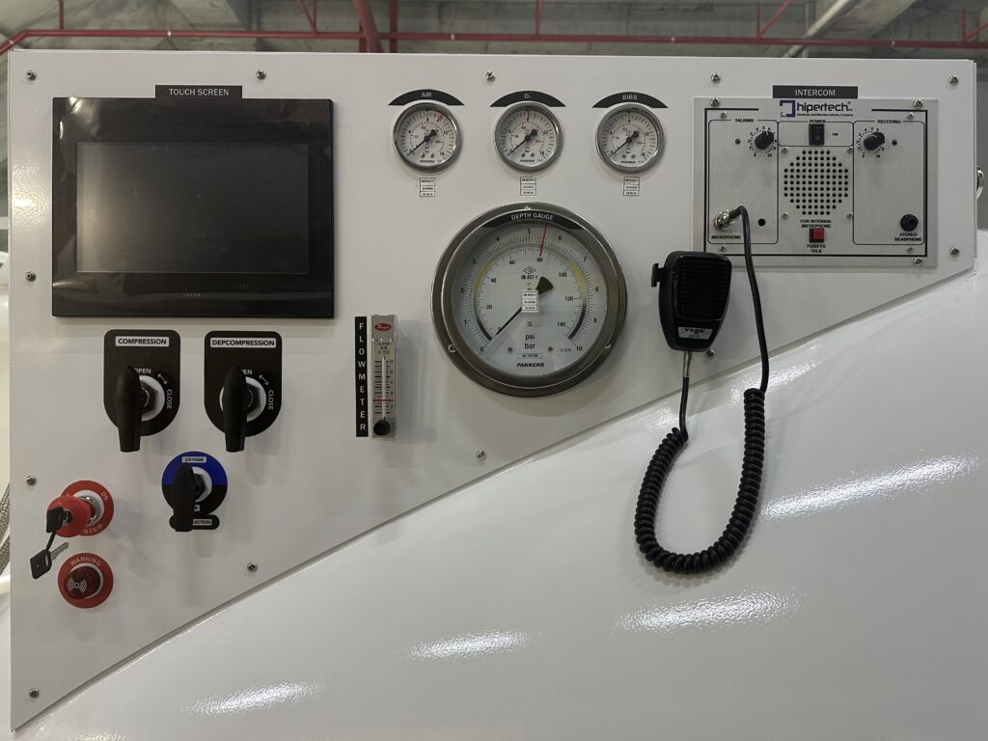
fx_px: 685
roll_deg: -0.3
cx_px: 494
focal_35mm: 24
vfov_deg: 56.8
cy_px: 370
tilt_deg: -1.3
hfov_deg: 71.6
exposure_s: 1/50
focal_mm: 6.86
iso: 200
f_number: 1.78
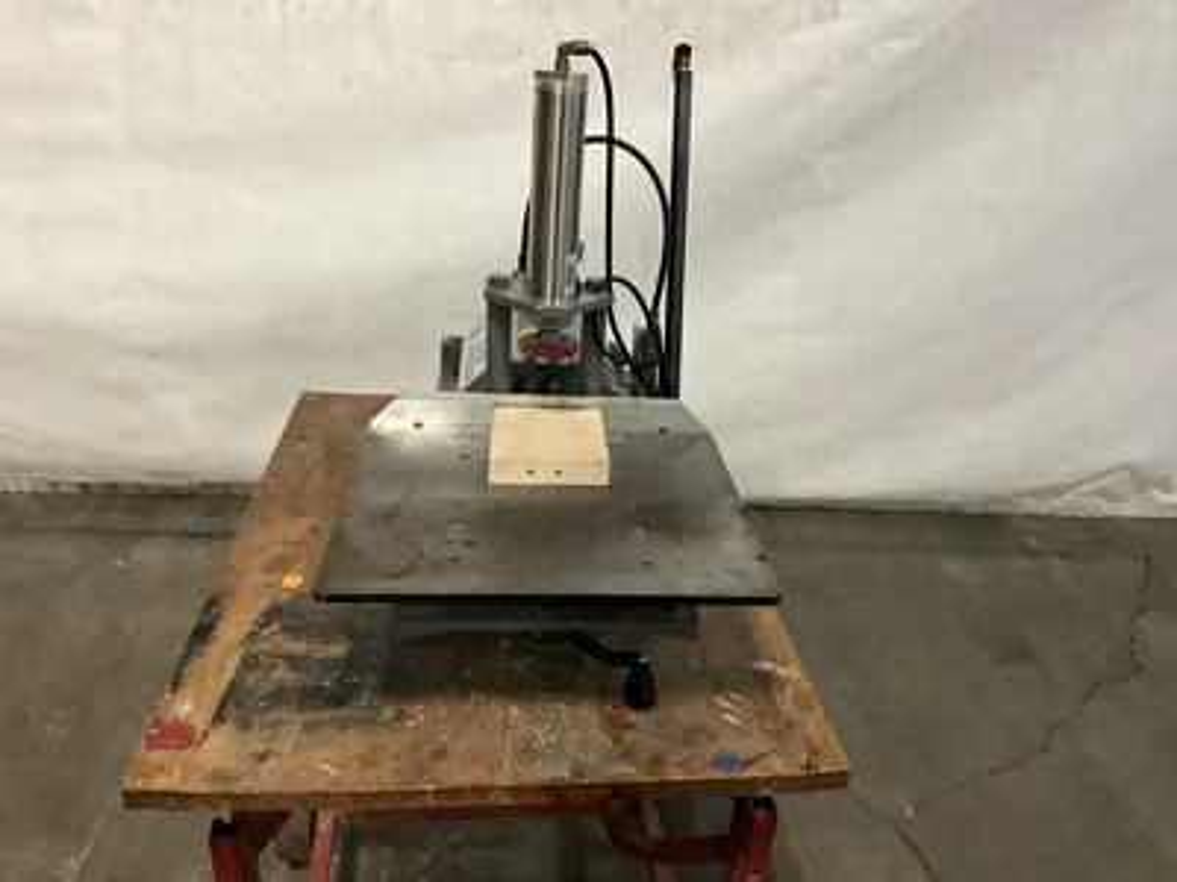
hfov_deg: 61.7
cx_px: 588
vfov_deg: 48.2
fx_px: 986
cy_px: 441
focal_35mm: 29
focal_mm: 3
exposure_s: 1/48
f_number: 1.8
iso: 320
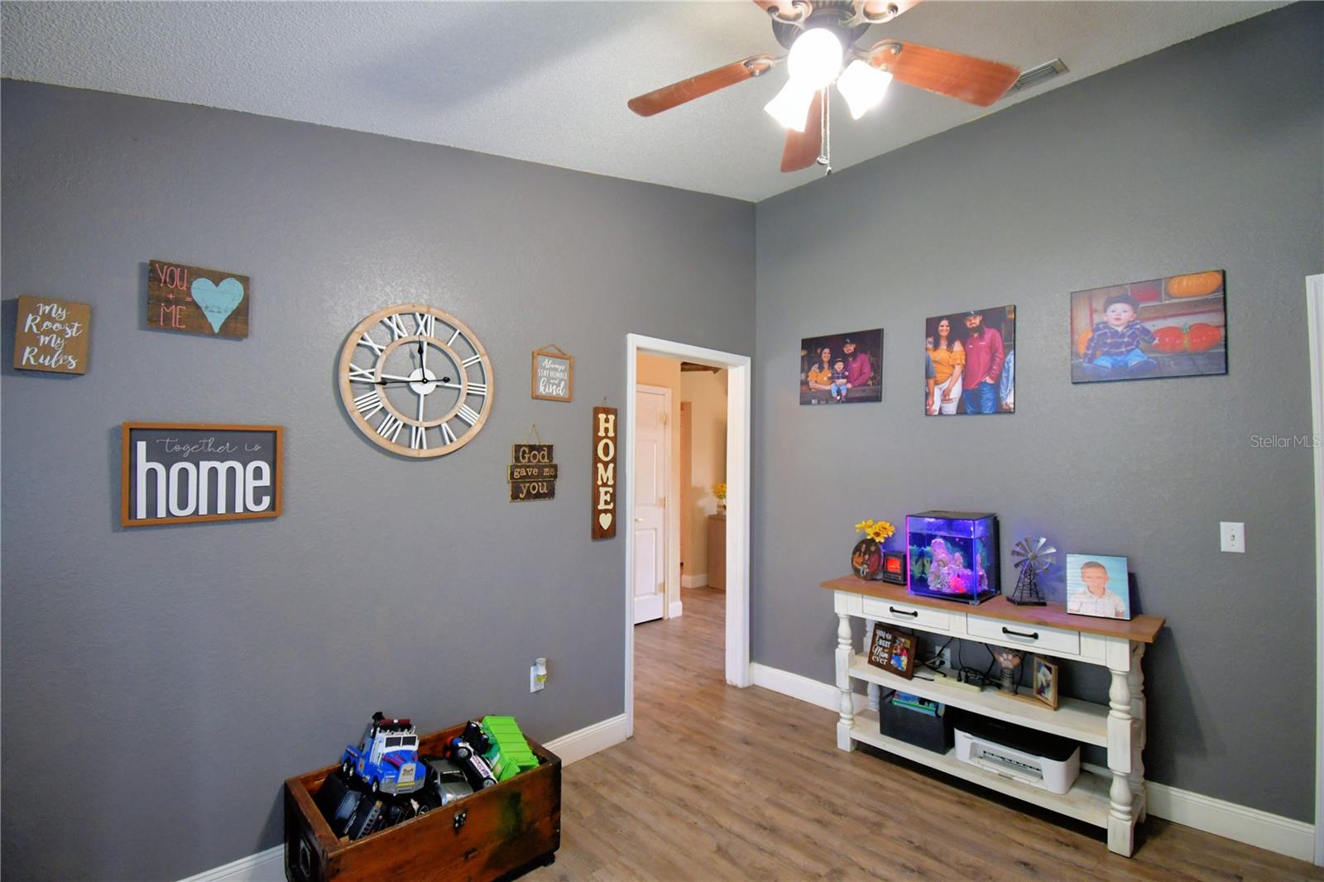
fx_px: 552
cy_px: 441
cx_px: 662
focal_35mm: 15
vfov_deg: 77.3
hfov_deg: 100.4
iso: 720
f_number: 4.5
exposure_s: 1/30
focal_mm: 10
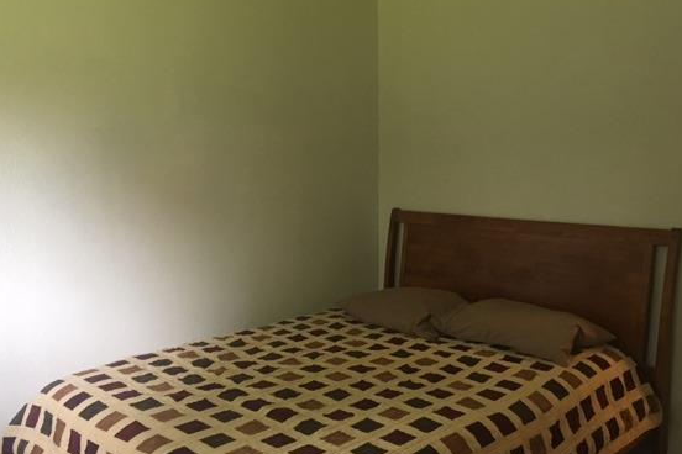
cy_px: 263
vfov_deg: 37.8
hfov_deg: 54.4
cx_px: 352
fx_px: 663
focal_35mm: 35
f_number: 2.2
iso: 80
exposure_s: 1/8
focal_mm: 4.15
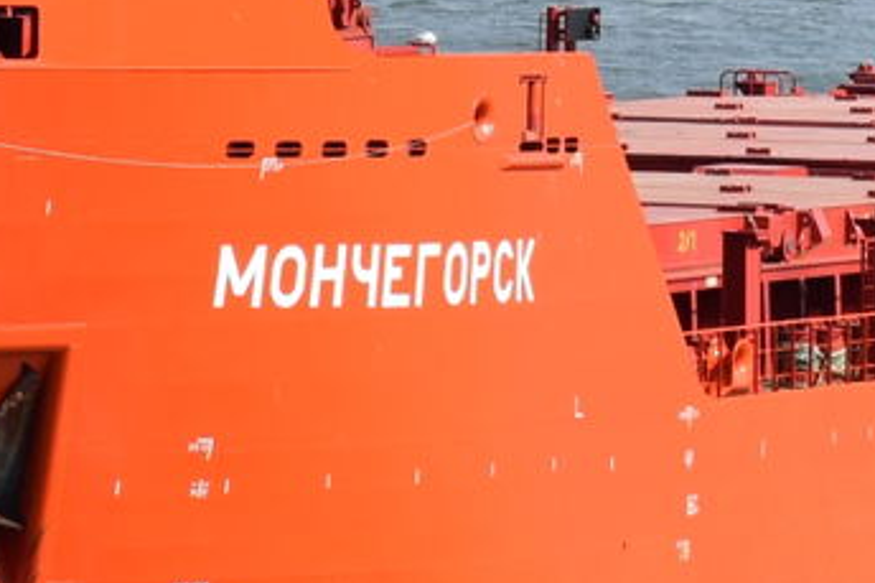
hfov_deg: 2.6
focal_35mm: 796
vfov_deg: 1.7
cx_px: 900
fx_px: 19332
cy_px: -283
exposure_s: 1/400
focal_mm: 95
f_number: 10
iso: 200
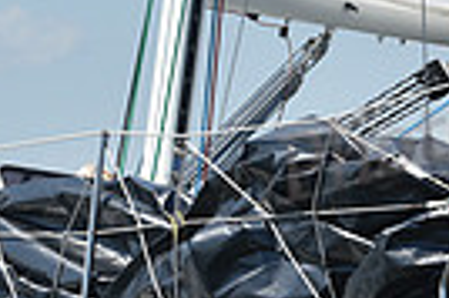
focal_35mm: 673
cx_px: 107
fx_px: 8384
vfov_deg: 2.0
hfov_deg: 3.1
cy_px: 337
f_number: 9
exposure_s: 1/1250
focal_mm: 155
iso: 320
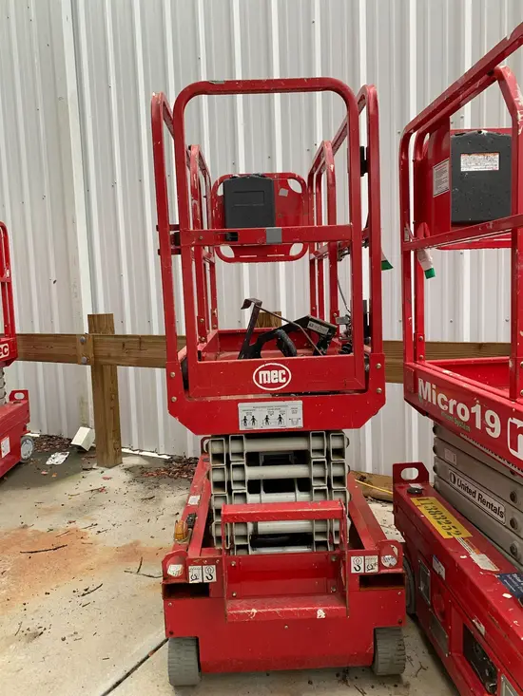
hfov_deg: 53.1
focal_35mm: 26
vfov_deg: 67.3
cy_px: 348
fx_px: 524
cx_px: 262
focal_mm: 4.25
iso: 100
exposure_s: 1/120
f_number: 1.8
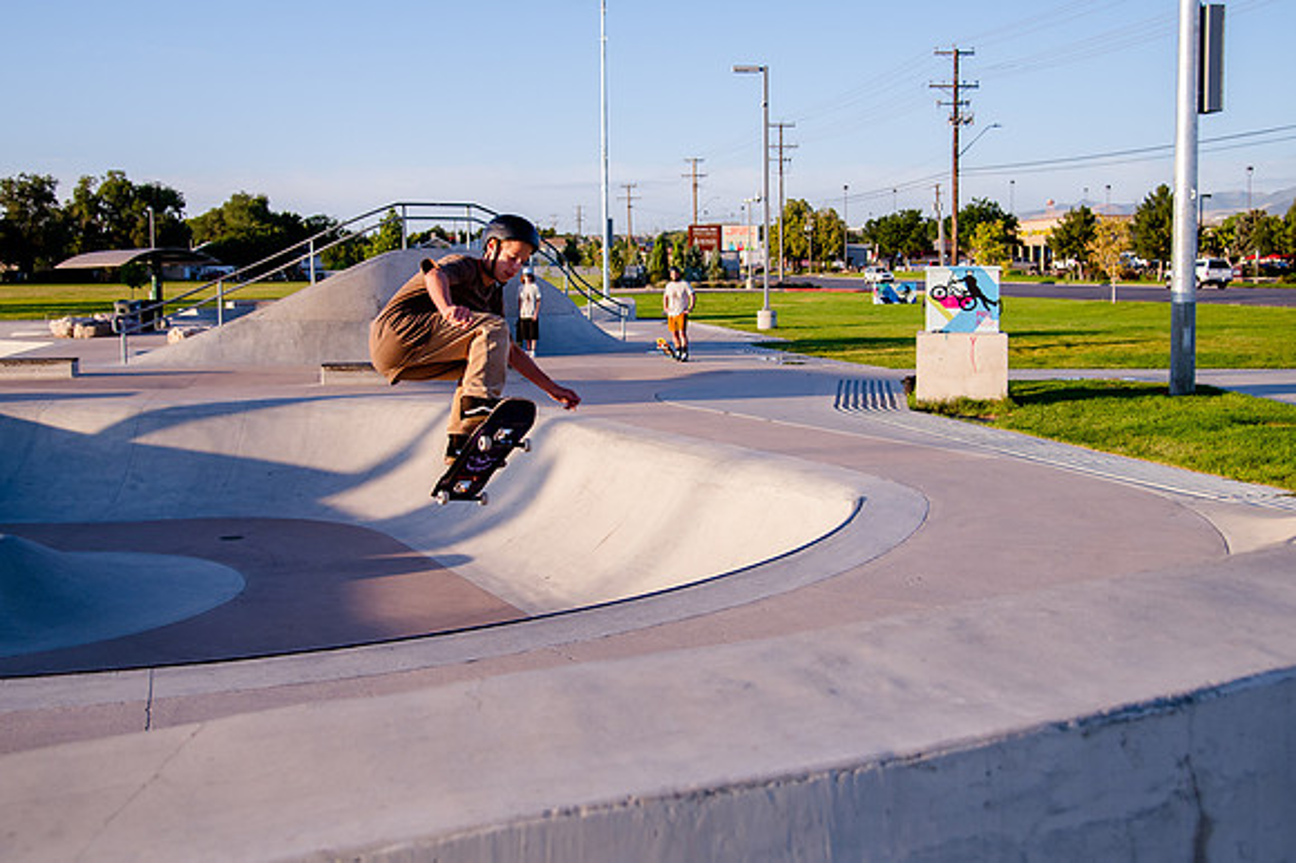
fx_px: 1368
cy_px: 360
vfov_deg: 34.9
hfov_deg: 50.7
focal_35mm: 38
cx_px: 648
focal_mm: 32
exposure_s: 1/3200
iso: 1000
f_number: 4
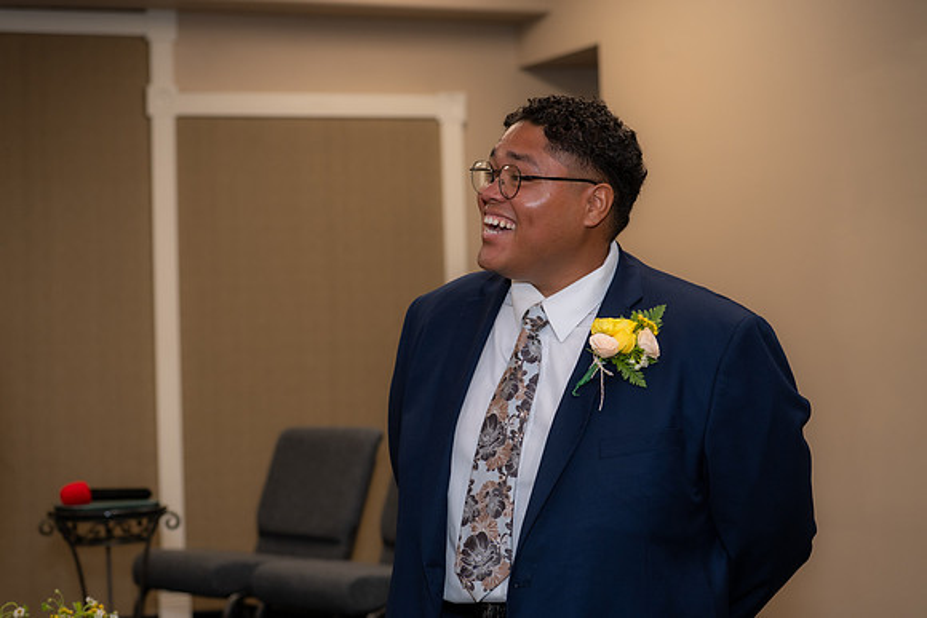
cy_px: 309
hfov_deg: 28.8
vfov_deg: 19.5
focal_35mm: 70
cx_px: 464
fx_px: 1803
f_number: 4
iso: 640
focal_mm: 70
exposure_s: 1/160
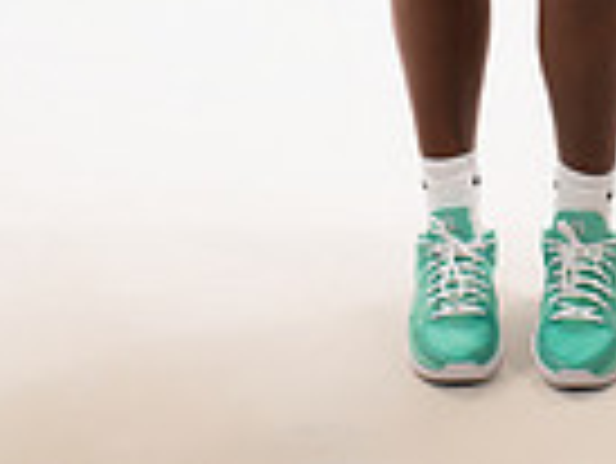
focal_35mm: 120
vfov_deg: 11.0
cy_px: -545
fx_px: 2137
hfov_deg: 16.3
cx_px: 481
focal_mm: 38
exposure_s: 1/320
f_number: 7.1
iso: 500
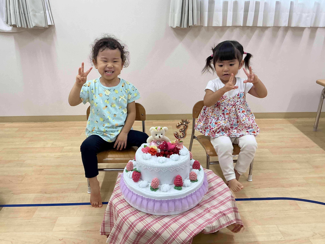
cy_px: 122
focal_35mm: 29
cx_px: 162
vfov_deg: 48.2
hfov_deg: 61.7
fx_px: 272
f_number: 1.8
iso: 64
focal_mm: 3
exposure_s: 1/120
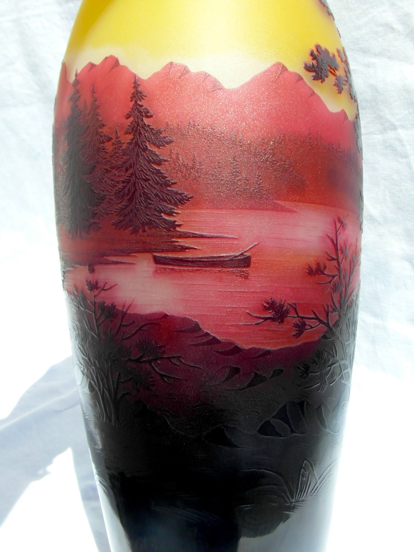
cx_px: 206
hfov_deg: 42.9
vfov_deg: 55.4
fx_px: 526
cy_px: 274
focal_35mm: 33
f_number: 5.6
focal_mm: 5.3
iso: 80
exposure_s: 1/250
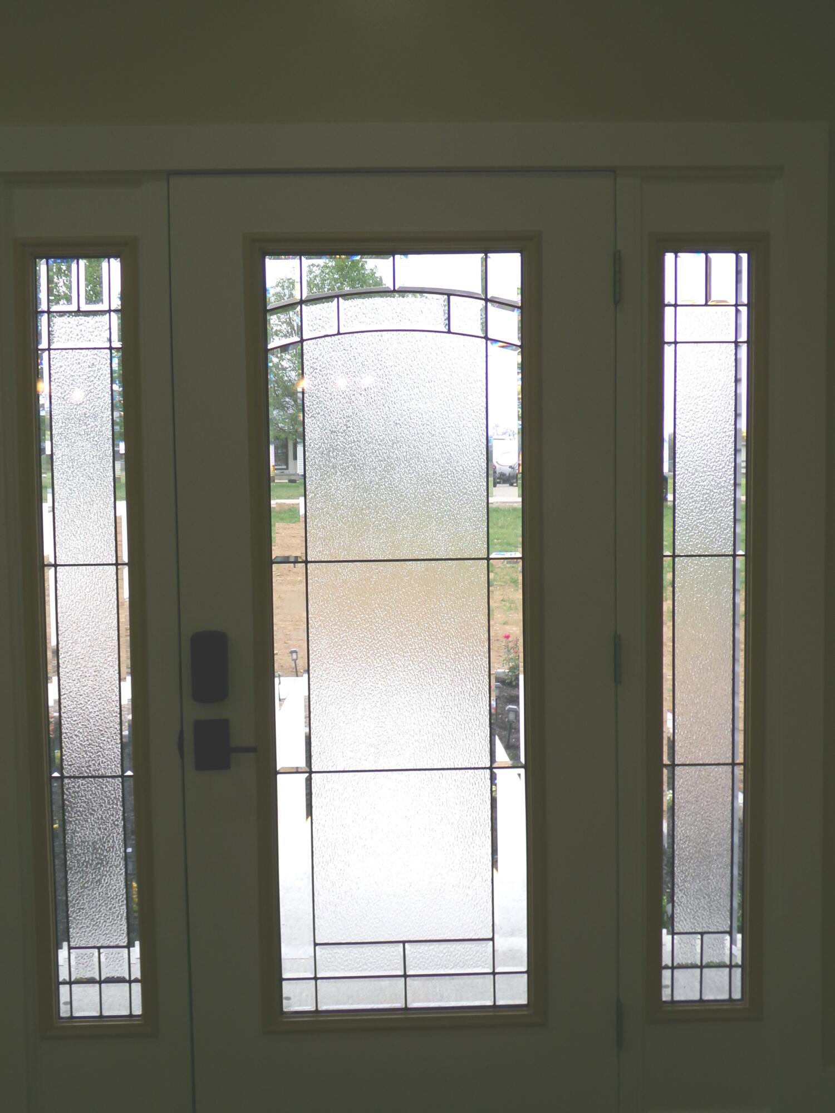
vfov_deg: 50.1
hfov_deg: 38.7
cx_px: 418
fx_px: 1190
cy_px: 556
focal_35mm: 37
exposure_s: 1/150
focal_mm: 6.6
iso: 100
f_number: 4
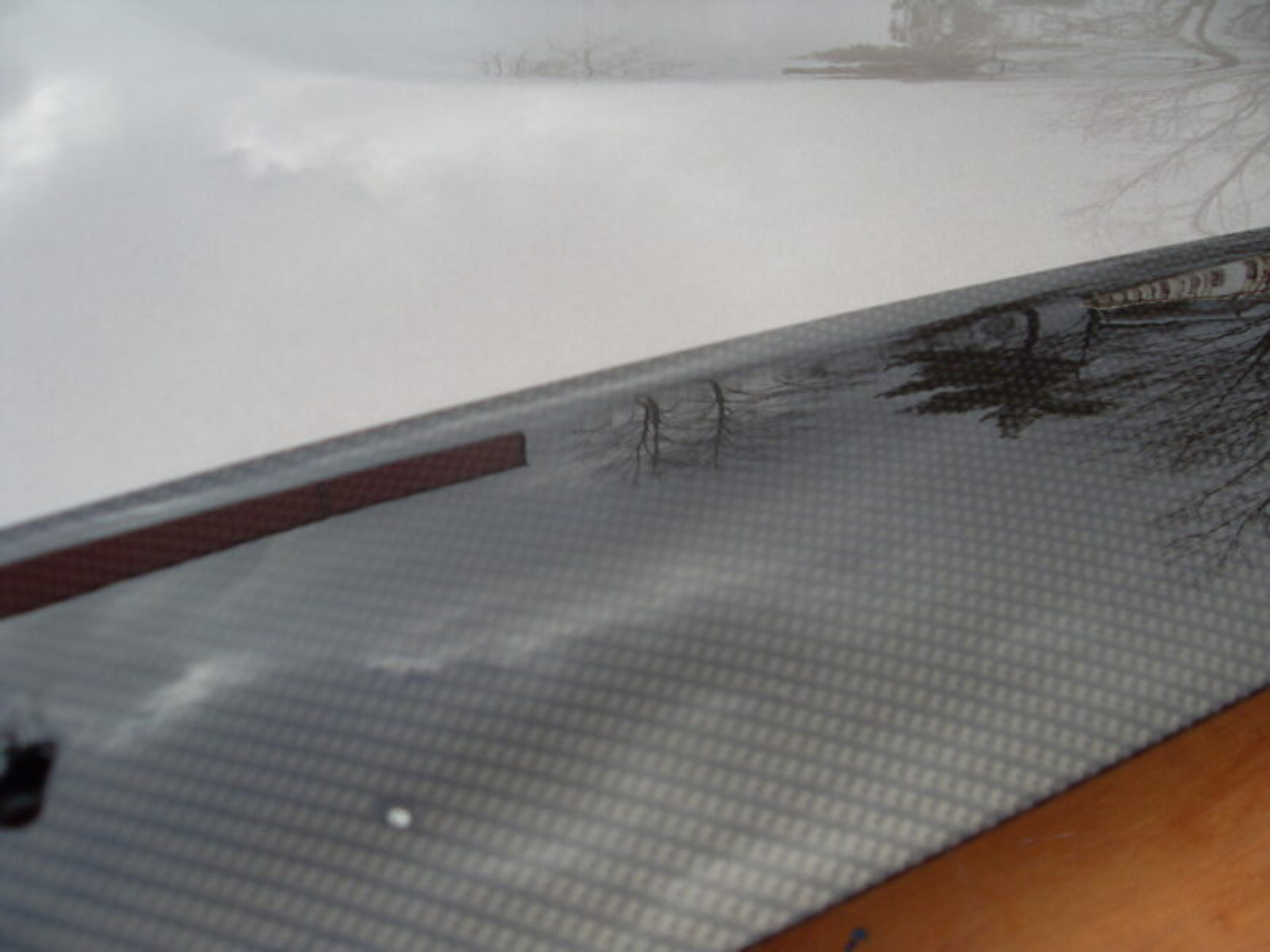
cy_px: 476
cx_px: 635
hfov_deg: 52.6
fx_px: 1284
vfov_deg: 40.7
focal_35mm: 35
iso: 80
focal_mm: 6.3
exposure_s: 1/90
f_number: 7
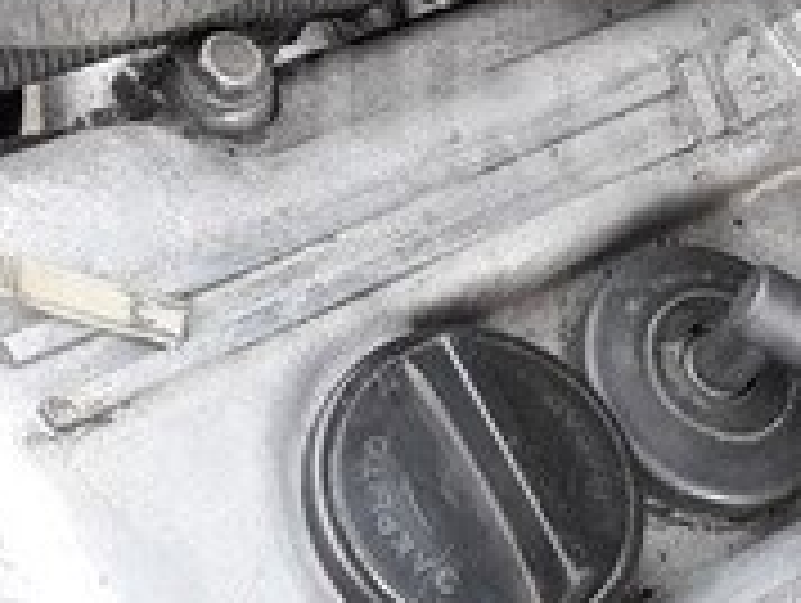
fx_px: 2317
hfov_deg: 19.4
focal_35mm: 100
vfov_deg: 14.7
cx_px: 666
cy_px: 110
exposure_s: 1/100
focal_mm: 3.6
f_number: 1.9
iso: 64
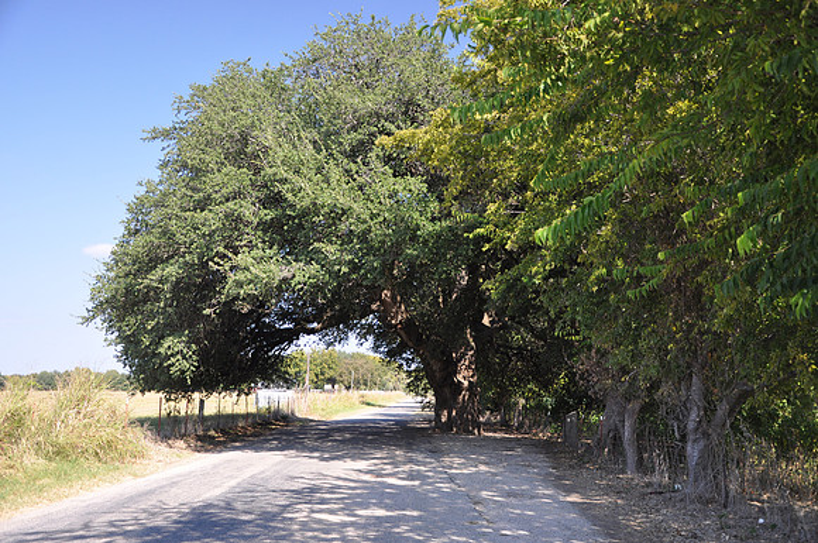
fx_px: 851
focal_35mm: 38
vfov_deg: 35.4
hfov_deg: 51.3
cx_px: 409
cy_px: 272
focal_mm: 25
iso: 280
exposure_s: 1/200
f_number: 4
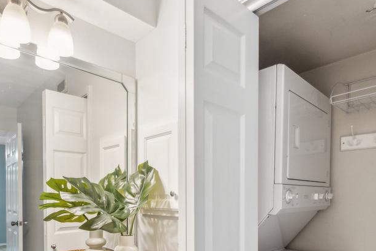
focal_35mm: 25
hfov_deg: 71.4
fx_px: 261
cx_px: 173
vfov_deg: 48.5
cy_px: 200
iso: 200
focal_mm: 10
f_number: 7.1
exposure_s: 1/13
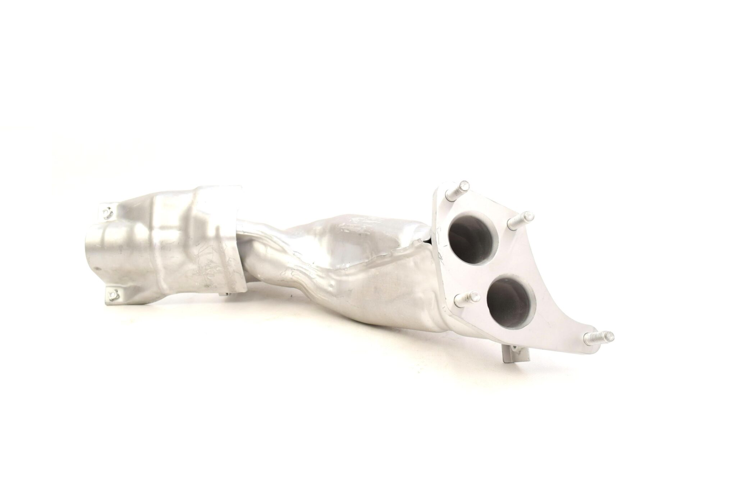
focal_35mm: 27
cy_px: 246
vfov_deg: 48.0
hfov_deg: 67.3
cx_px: 368
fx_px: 553
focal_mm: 18
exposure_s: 1/125
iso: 400
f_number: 5.6
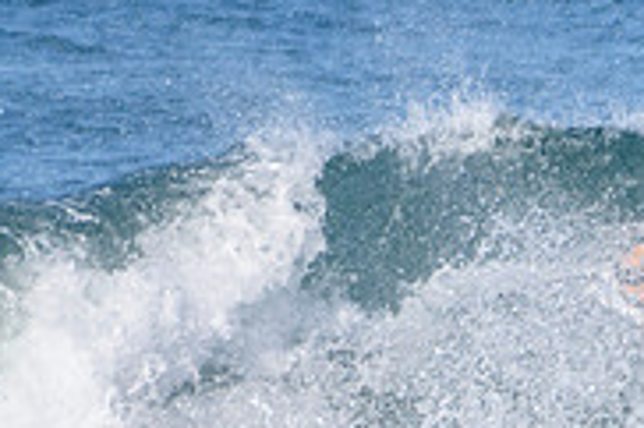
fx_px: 42822
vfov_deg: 0.6
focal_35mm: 2396
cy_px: 493
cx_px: 1005
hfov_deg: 0.9
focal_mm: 500
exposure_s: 1/4000
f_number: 5.6
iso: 640
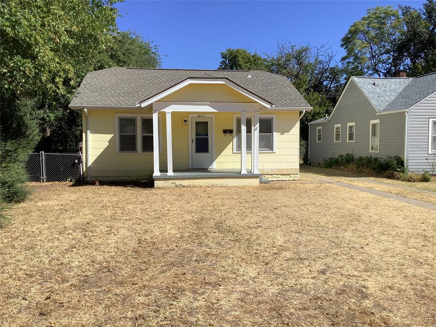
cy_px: 164
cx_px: 218
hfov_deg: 58.4
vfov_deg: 45.4
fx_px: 390
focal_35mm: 31
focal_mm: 3.3
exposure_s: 1/1733
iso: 25
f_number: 2.4
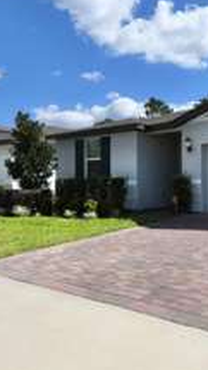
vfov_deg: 56.6
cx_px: 201
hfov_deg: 31.5
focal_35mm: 35
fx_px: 343
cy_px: 173
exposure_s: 1/400
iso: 100
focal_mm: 10
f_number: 7.1
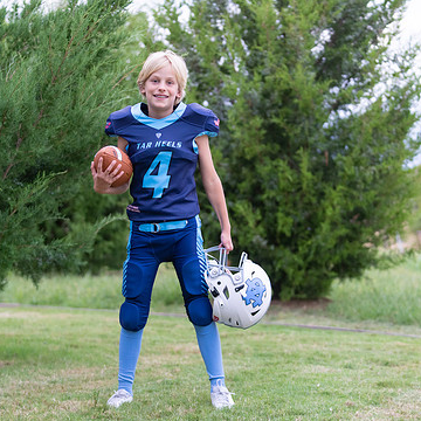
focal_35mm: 106
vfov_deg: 16.4
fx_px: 1459
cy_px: 204
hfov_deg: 16.4
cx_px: 177
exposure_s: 1/320
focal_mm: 70
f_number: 2.8
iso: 640
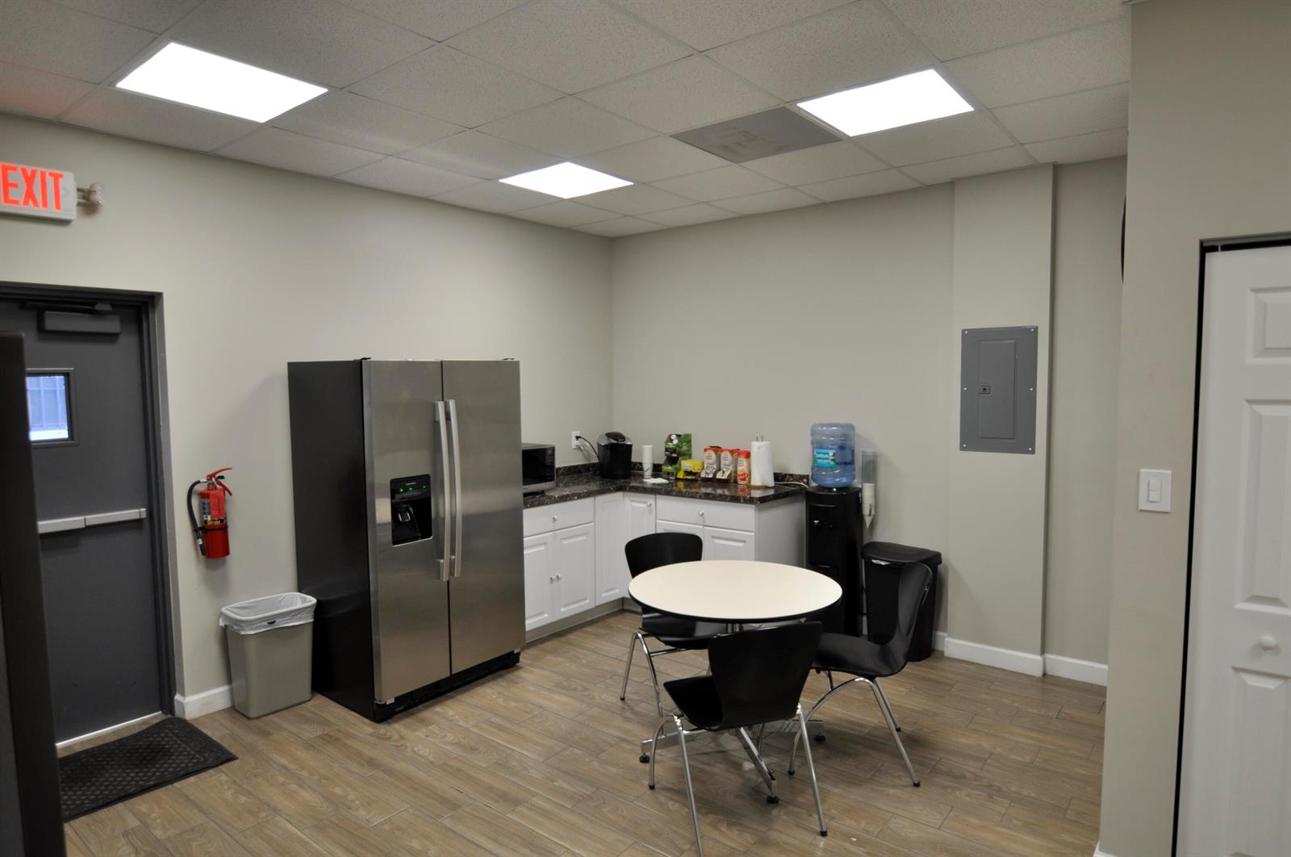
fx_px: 752
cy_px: 428
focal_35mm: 21
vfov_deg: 59.3
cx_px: 646
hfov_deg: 81.3
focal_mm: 14
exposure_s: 1/40
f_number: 3.2
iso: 200
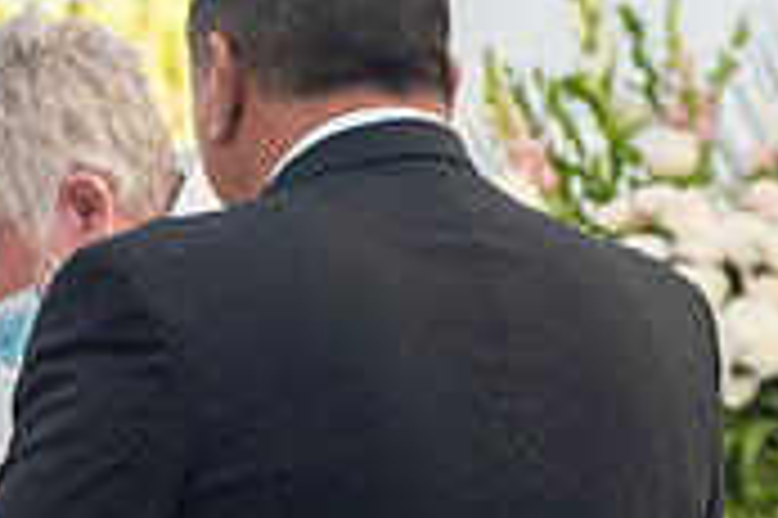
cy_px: 615
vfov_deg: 2.4
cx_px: -310
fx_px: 12306
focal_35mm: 570
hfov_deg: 3.6
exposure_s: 1/125
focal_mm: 170
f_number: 6.3
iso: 800
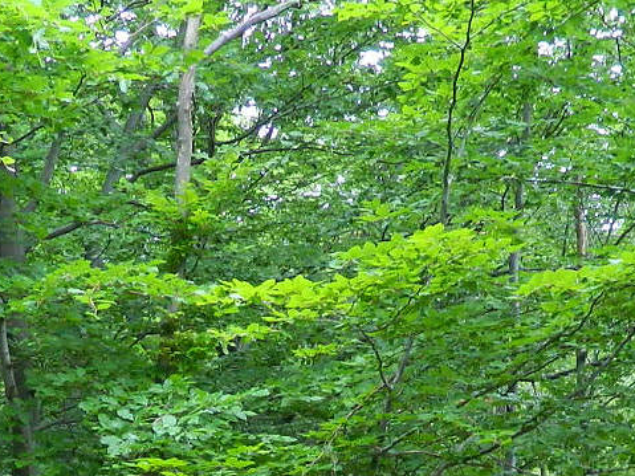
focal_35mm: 117
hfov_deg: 16.8
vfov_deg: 12.0
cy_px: 753
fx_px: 2146
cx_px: 215
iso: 180
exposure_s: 1/40
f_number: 3.3
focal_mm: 6.2
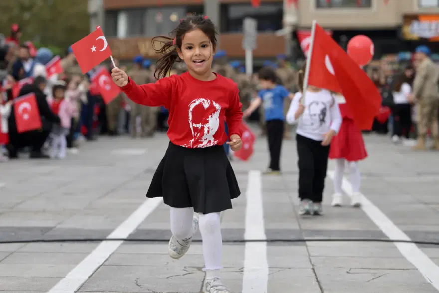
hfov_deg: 22.4
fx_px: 1110
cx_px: 220
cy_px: 146
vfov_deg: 15.0
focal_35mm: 91
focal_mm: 91
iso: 800
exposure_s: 1/6400
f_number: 3.2
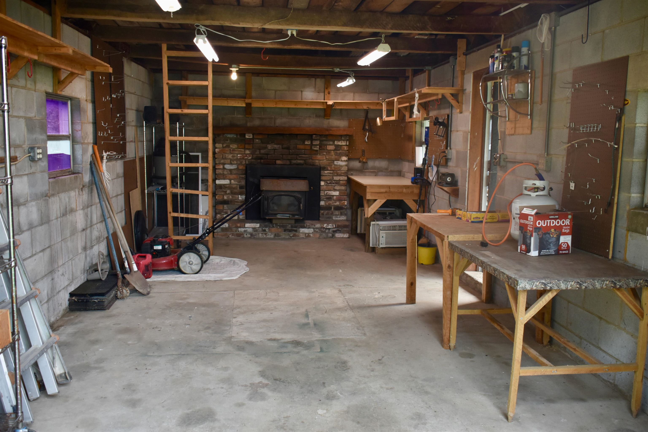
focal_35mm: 32
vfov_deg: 41.7
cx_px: 324
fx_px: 567
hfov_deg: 59.5
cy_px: 216
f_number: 3.8
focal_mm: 21
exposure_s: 1/250
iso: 560
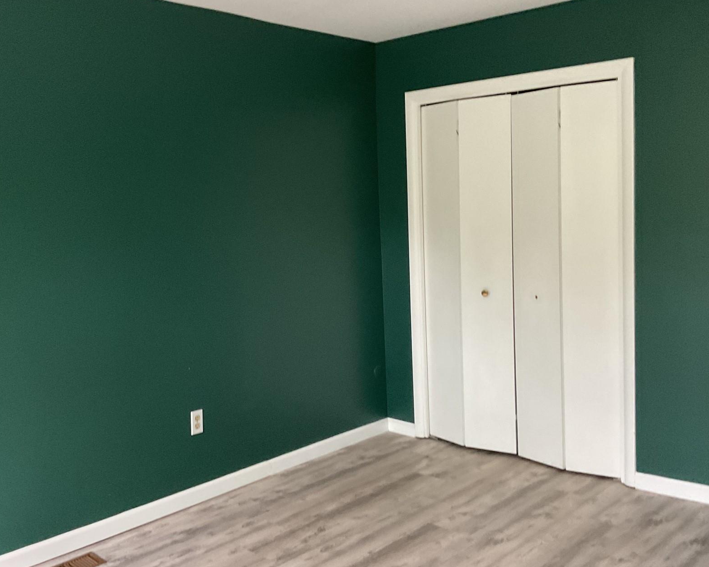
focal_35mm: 37
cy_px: 272
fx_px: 776
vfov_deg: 40.1
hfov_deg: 49.0
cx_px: 321
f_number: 1.8
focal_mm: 3
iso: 250
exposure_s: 1/40
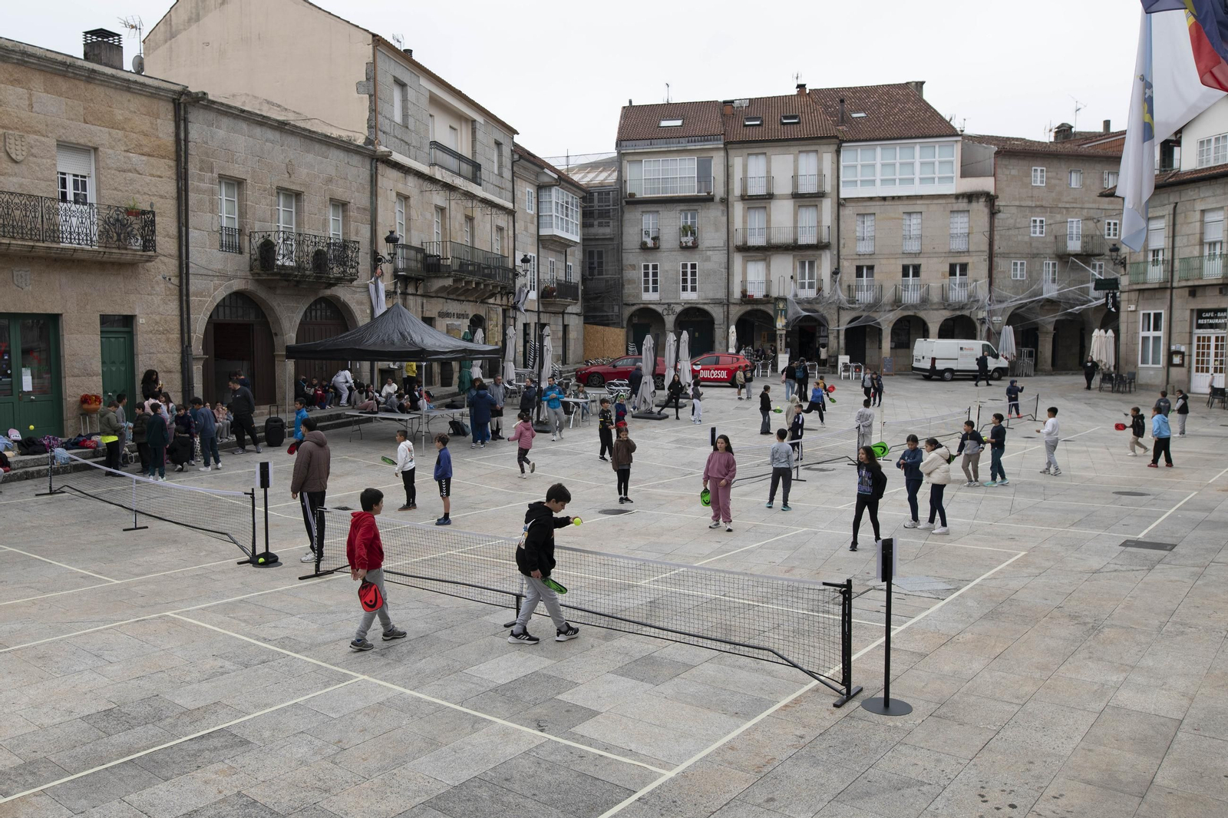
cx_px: 517
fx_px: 972
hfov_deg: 64.2
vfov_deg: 45.6
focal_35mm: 29
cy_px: 423
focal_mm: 24
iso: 200
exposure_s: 1/800
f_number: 5
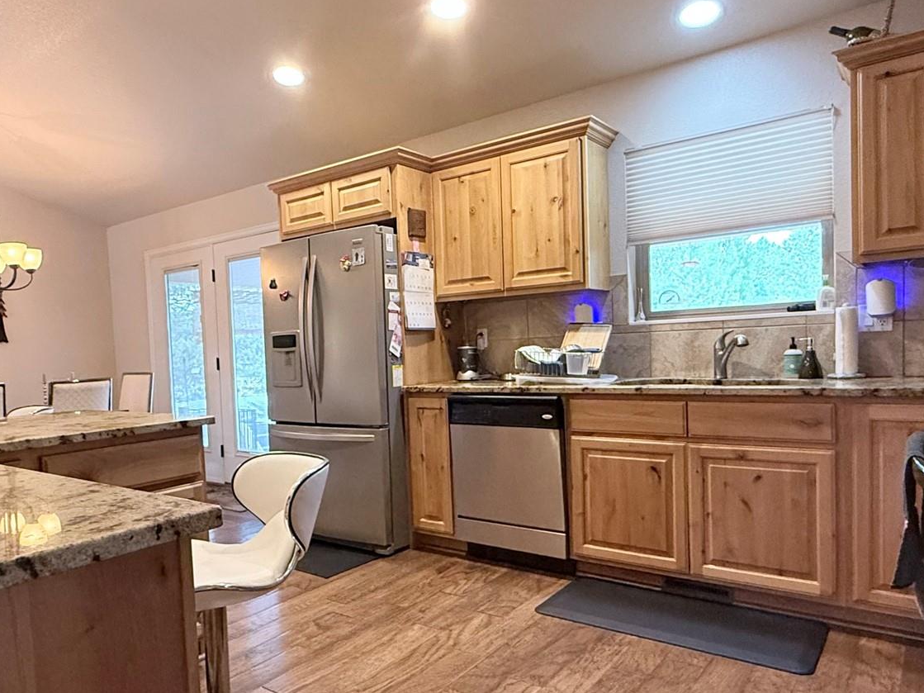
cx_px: 444
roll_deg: +0.1
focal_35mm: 20
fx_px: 534
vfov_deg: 65.9
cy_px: 372
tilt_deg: -3.0
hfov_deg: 81.7
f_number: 2.2
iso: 500
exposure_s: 1/60
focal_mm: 2.22
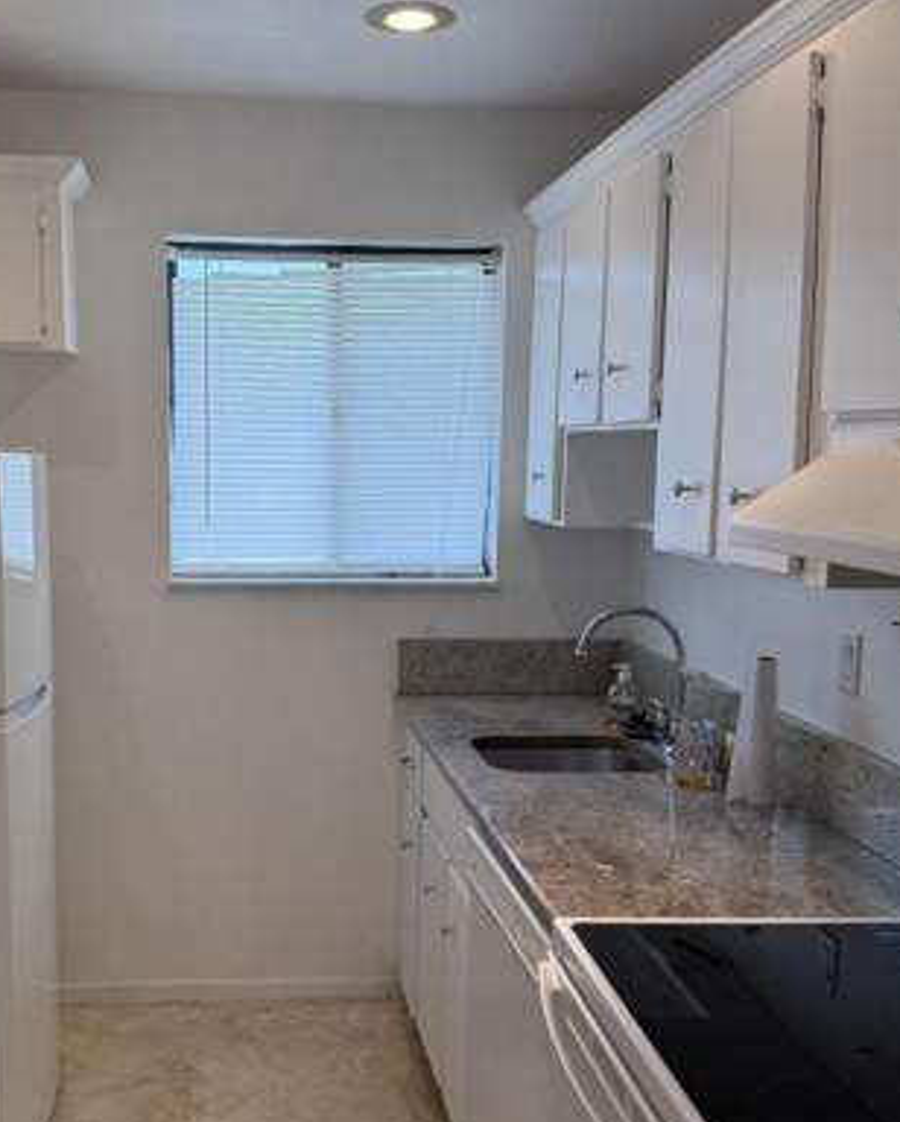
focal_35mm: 39
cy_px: 625
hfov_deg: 38.0
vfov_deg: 46.7
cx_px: 336
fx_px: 1296
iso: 100
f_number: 1.78
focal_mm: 6.76
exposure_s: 1/254
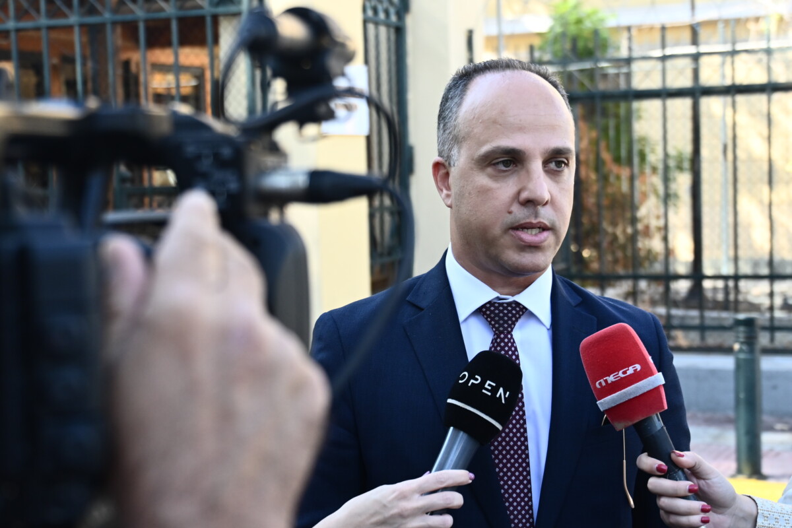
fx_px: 1342
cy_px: 264
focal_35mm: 61
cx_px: 396
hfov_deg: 32.9
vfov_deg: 22.3
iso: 640
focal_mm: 41
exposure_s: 1/800
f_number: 4
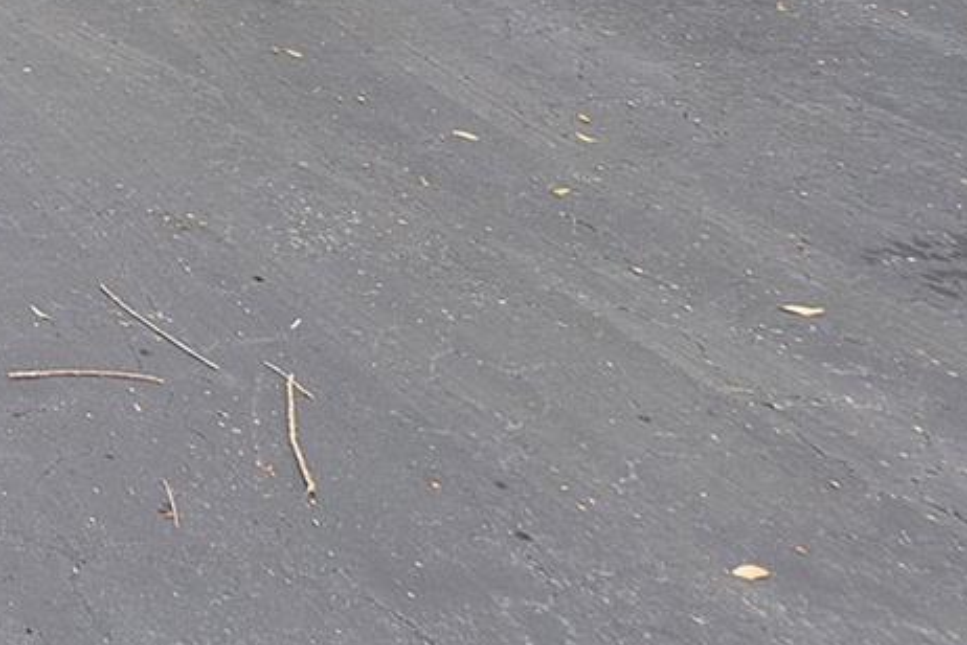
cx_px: -563
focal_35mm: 52
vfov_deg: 20.2
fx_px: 1397
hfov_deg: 25.7
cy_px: -450
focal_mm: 10
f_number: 9
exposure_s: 1/60
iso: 200
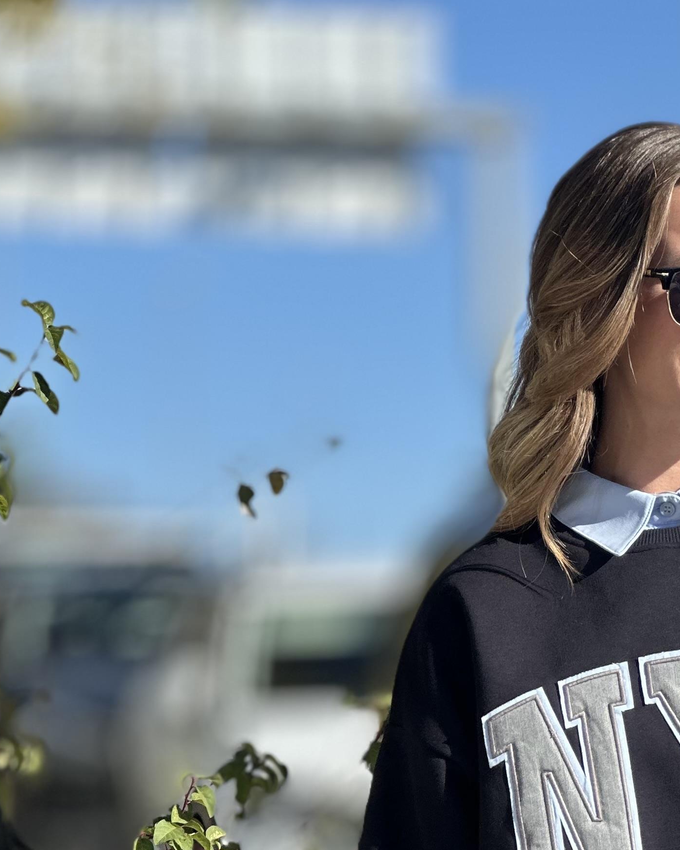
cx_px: 704
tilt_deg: -0.9
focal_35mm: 173
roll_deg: +0.0
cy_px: 976
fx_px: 4353
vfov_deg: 11.0
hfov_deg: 8.9
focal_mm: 9
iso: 32
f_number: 2.8
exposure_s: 1/481
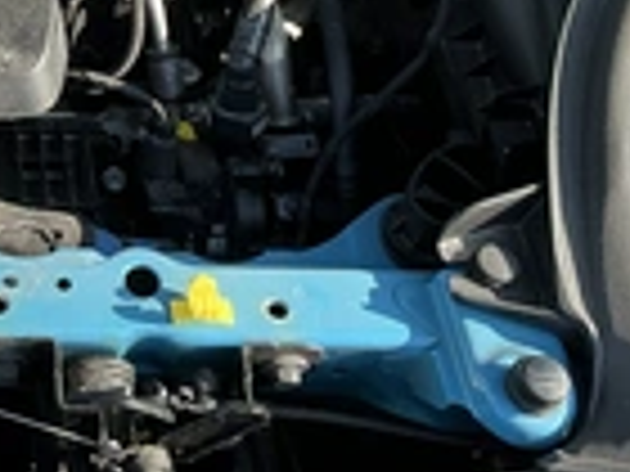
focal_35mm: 80
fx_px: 1456
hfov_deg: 22.3
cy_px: -166
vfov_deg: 17.2
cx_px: -144
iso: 25
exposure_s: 1/365
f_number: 1.8
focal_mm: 3
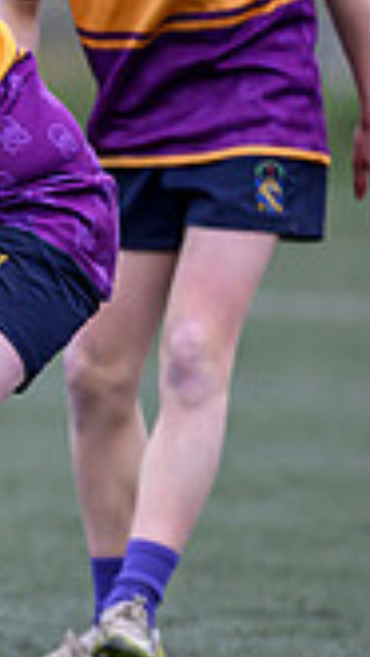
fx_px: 25670
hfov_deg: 0.8
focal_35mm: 1474
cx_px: -780
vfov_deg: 1.5
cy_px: 149
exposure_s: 1/1250
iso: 500
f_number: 3.5
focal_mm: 400
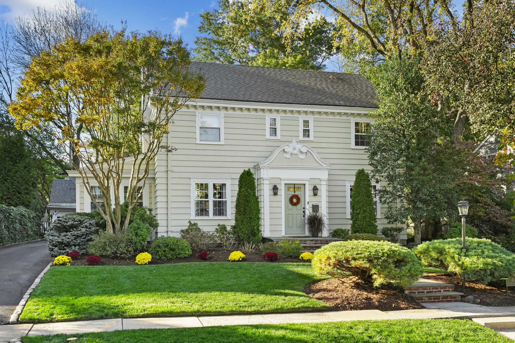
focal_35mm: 35
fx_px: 501
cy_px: 172
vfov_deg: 37.9
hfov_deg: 54.4
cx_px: 258
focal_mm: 35
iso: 400
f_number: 8
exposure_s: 1/100
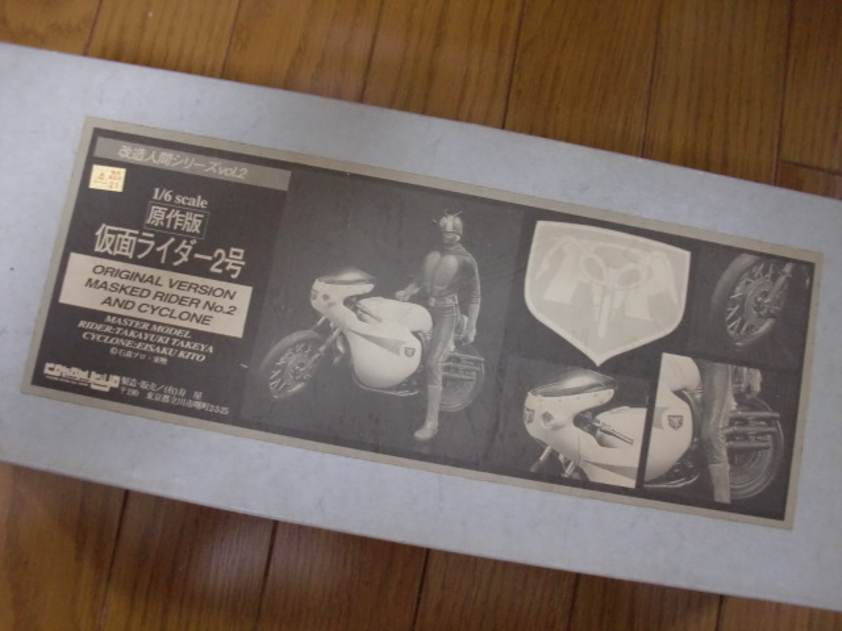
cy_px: 316
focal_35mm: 36
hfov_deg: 51.4
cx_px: 421
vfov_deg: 39.7
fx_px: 876
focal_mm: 6.3
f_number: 2.8
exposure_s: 1/40
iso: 400
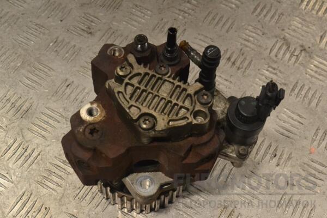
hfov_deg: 35.1
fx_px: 518
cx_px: 164
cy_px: 109
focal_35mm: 57
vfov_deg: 23.8
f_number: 10
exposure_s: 1/400
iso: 3200
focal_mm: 38
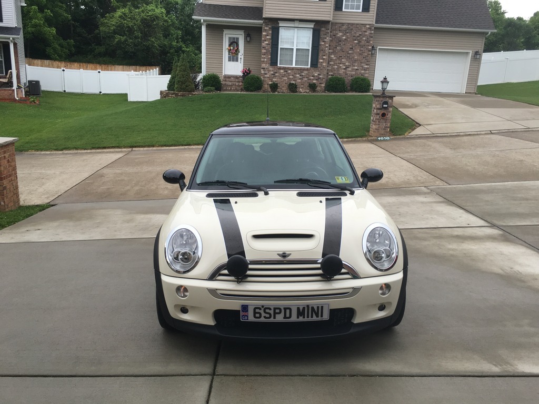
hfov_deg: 61.7
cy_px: 202
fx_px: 452
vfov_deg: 48.2
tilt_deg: -15.6
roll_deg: -3.3
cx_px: 270
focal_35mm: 29
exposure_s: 1/120
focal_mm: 4.15
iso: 25
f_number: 2.2
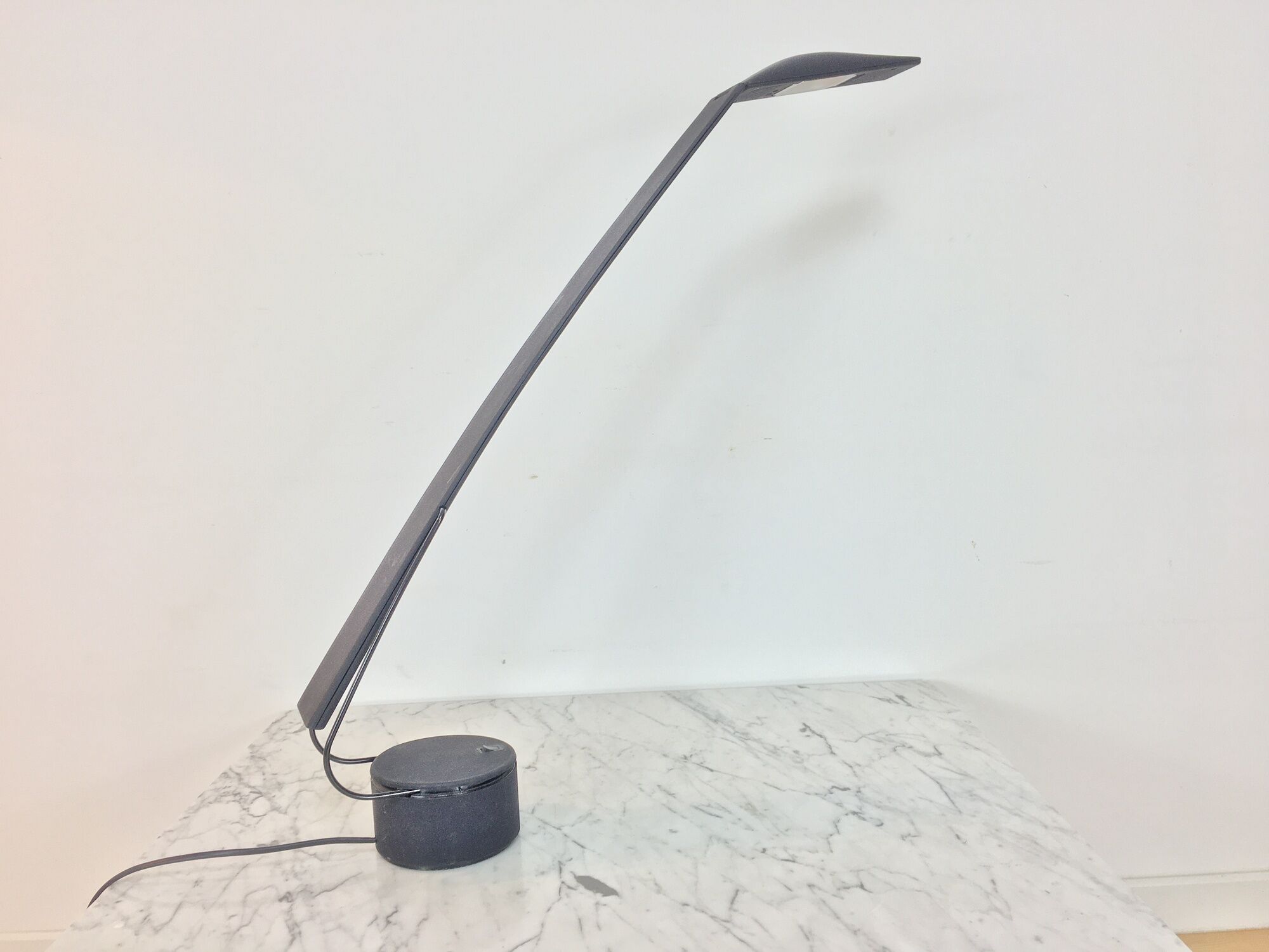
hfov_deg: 61.7
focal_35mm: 29
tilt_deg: -5.8
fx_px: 1063
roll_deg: +2.9
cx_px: 634
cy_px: 476
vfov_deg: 48.2
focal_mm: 4.15
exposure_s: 1/33
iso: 25
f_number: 2.2
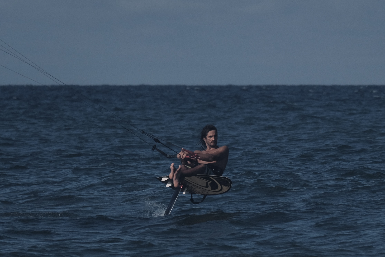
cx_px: 192
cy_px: 128
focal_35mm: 345
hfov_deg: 6.0
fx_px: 3689
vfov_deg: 4.0
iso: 500
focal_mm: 230
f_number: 6.7
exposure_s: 1/1600
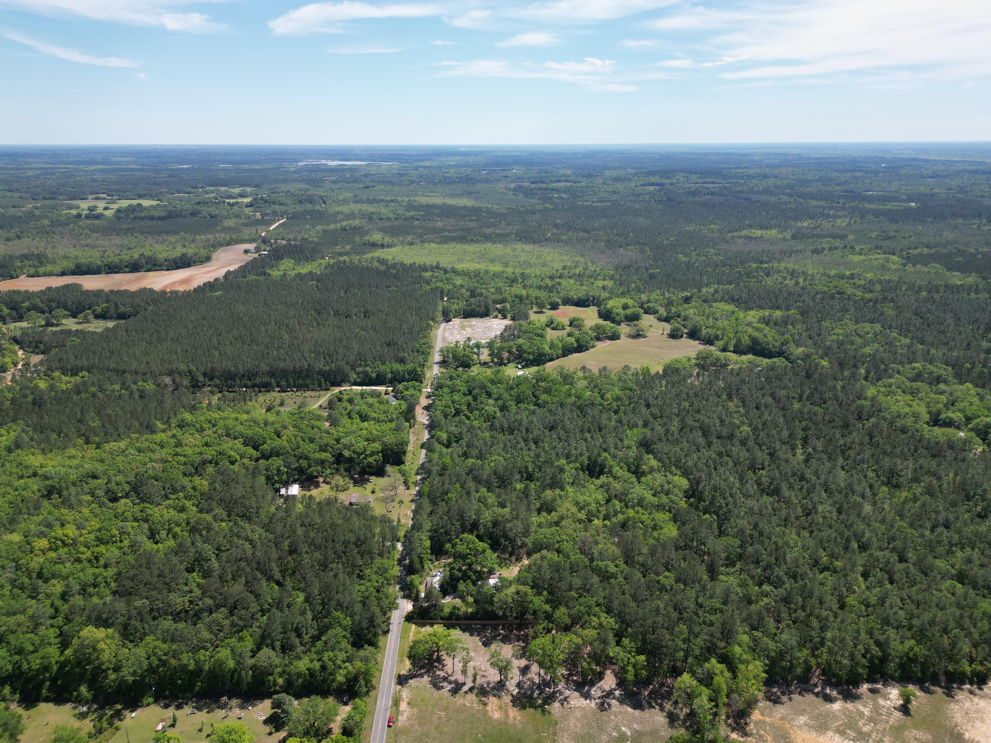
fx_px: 687
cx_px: 496
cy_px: 372
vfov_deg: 56.8
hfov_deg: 71.6
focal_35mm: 24
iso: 160
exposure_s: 1/3200
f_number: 1.7
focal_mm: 6.72
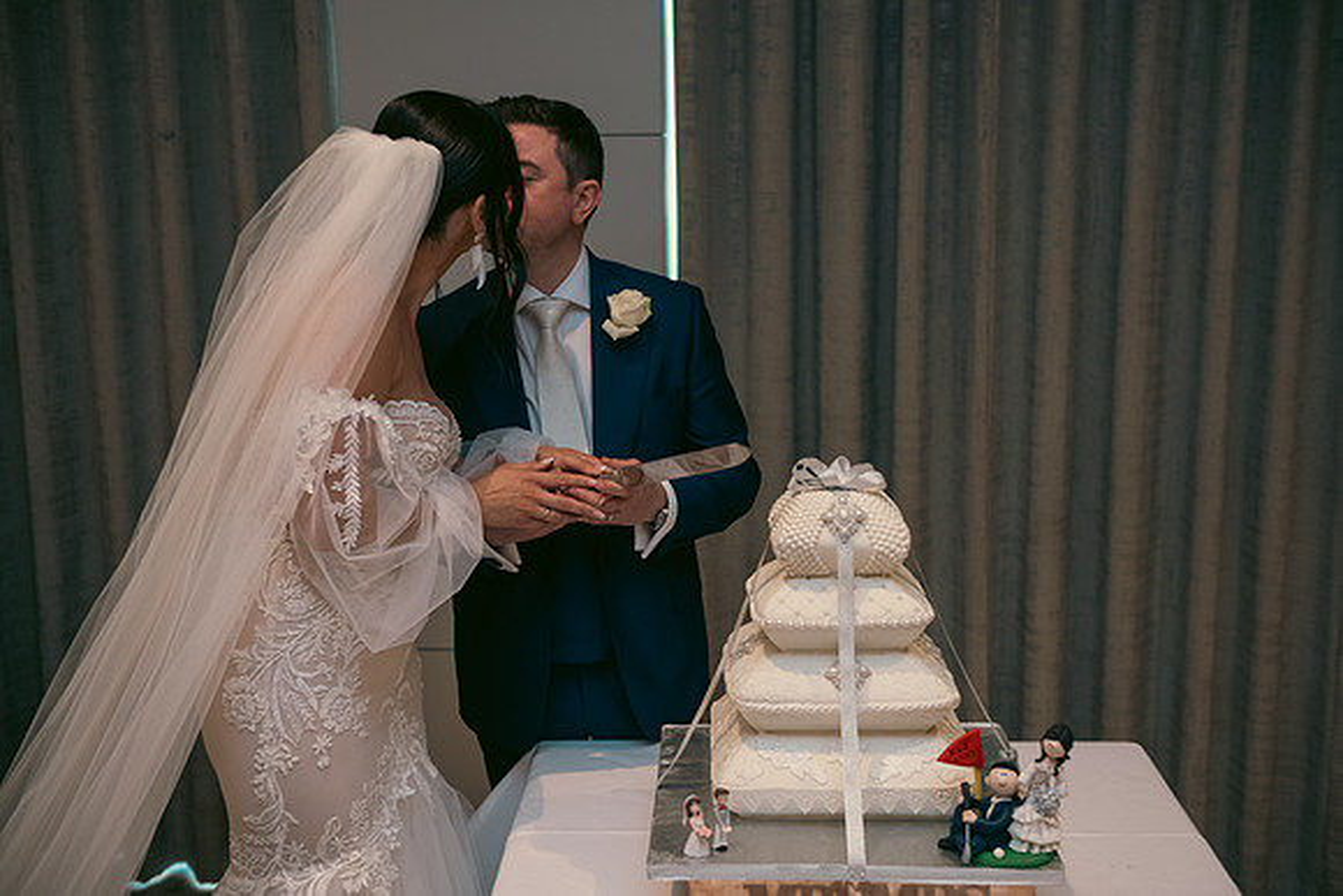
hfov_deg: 44.5
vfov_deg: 30.5
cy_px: 448
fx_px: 1642
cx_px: 672
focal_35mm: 44
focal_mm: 44
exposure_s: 1/160
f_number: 3.5
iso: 800
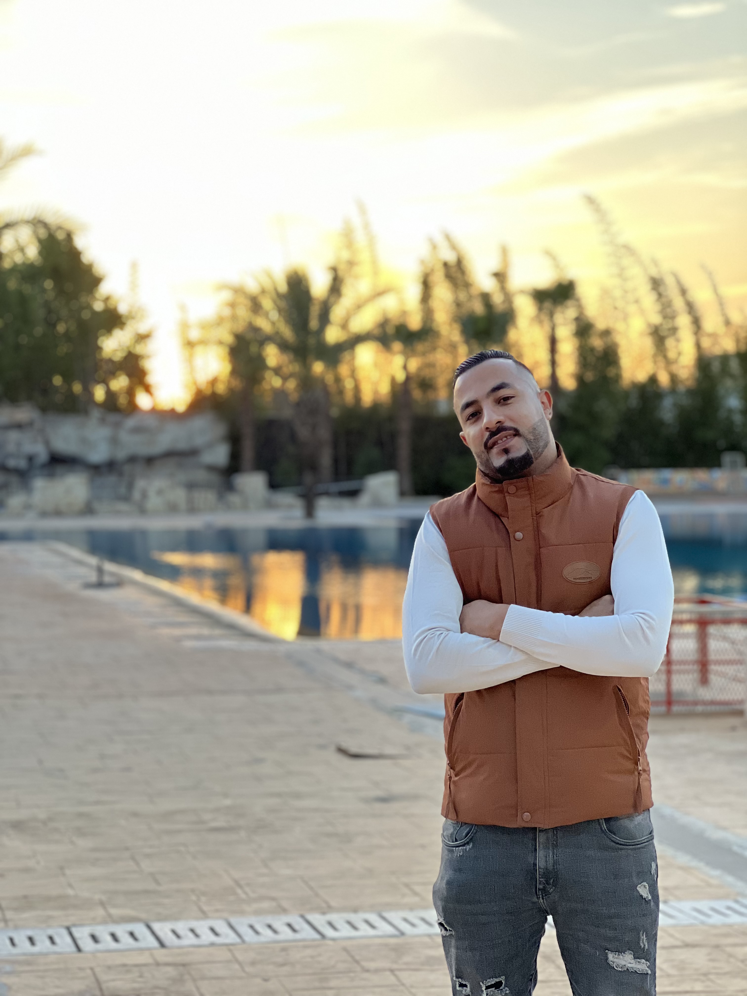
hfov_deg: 19.1
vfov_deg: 25.3
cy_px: 498
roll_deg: +0.2
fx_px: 2216
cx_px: 374
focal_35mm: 77
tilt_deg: -0.1
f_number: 2.8
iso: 125
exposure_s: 1/121
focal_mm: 9
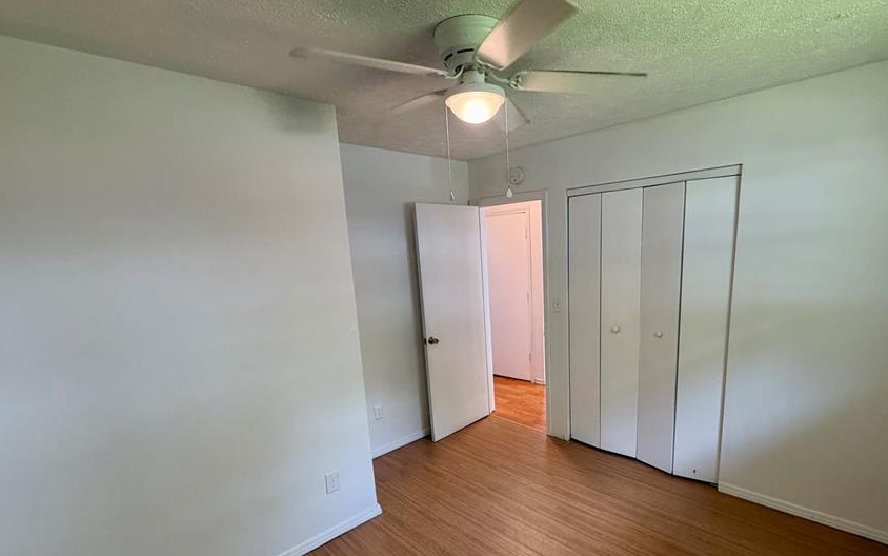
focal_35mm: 18
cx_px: 501
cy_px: 340
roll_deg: +2.6
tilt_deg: -11.9
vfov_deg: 64.3
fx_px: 436
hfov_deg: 90.6
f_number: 2.2
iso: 320
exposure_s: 1/120
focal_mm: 2.22
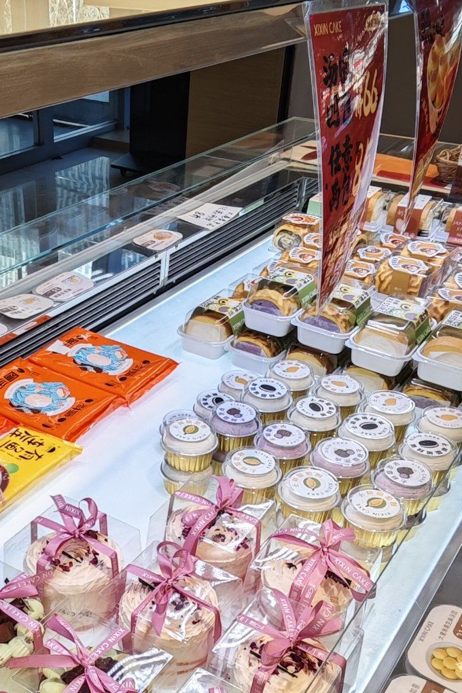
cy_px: 481
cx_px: 112
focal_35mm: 39
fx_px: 751
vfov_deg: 48.4
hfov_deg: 33.5
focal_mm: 2.16
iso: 125
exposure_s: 1/100
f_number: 2.2
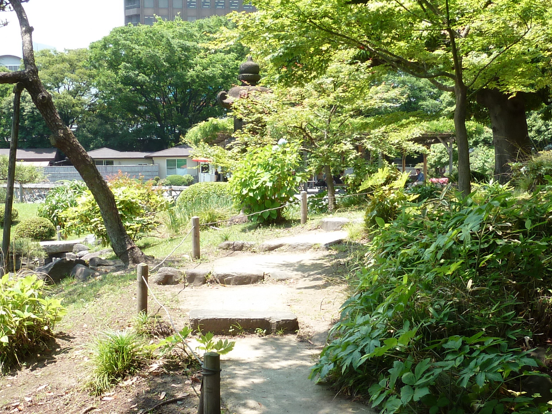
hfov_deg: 36.8
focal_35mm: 52
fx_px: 829
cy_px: 292
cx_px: 248
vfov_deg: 27.8
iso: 80
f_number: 4
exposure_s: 1/125
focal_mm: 4.1
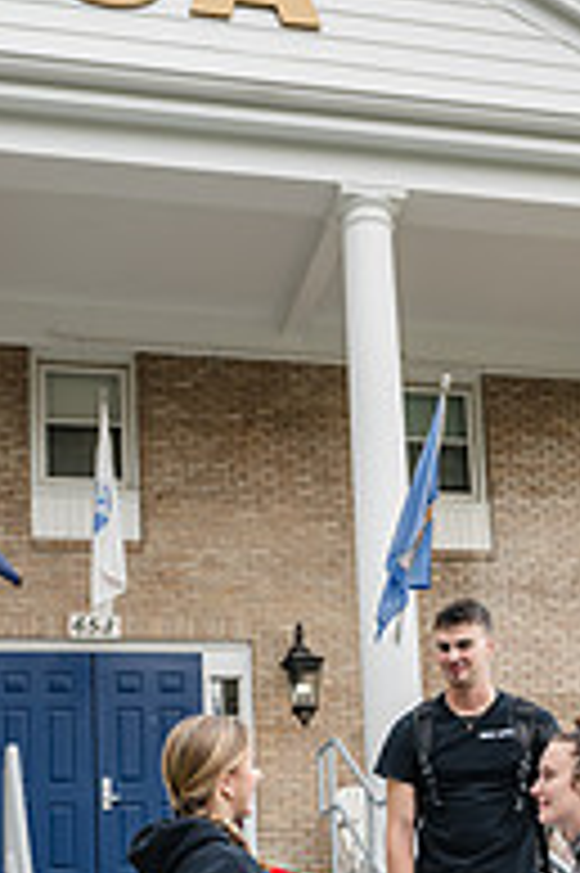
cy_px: 778
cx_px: 405
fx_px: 1574
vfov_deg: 29.7
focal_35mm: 65
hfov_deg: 20.8
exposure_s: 1/500
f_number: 4
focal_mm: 28
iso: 320
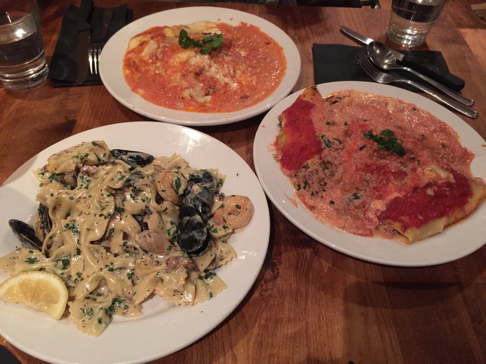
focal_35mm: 29
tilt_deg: -47.9
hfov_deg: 61.7
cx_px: 243
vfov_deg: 48.2
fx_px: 407
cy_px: 182
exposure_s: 1/4
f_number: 2.2
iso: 100
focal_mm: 4.15
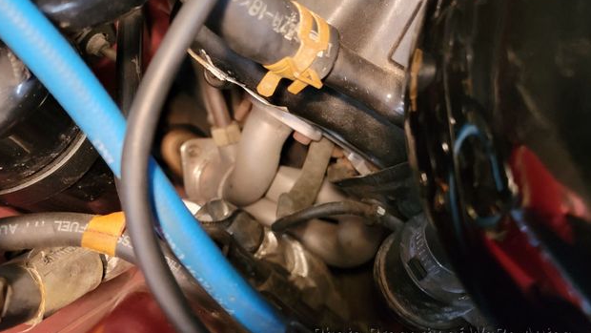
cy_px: 125
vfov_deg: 42.6
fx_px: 423
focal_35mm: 27
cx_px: 297
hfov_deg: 69.9
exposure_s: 1/40
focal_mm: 6.7
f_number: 1.8
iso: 640
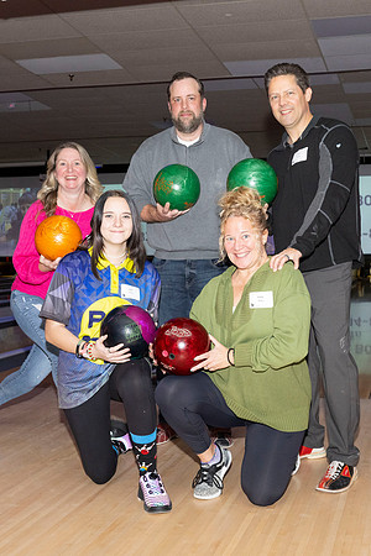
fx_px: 777
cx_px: 222
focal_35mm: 50
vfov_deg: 39.4
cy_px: 278
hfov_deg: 26.8
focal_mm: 33.5
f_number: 5.6
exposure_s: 1/100
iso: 1600
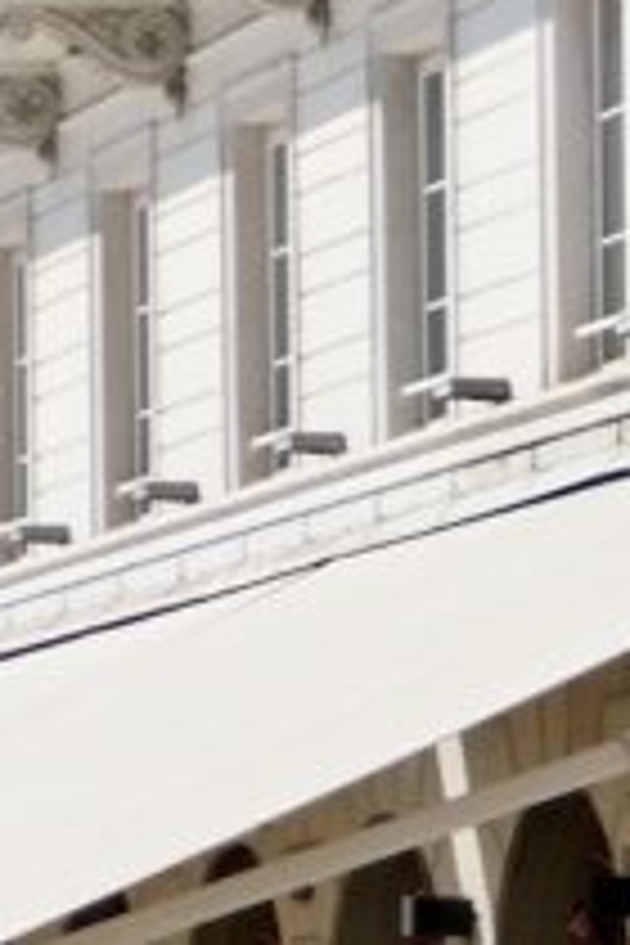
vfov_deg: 6.5
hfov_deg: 4.3
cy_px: 673
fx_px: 8373
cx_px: -27
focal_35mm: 319
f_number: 5.6
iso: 320
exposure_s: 1/950
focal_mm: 44.5
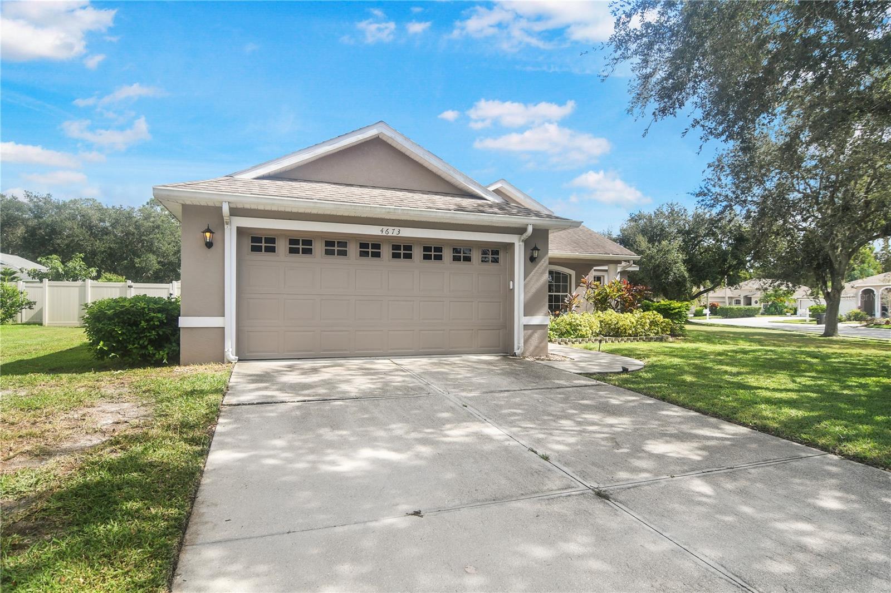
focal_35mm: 18
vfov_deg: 67.4
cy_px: 296
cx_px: 446
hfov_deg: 90.0
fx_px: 445
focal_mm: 12
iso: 250
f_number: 6.3
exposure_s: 1/400
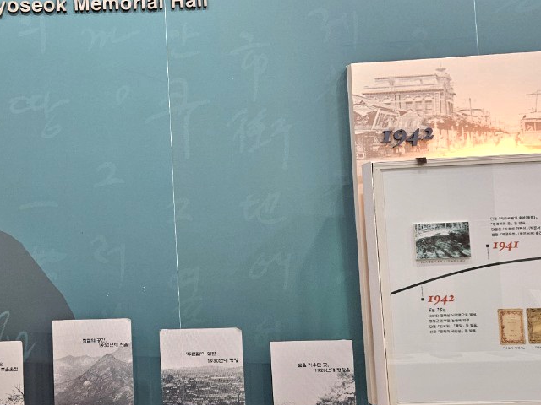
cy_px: 229
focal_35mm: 46
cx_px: 72
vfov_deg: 31.5
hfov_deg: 38.8
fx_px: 719
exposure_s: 1/120
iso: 250
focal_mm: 5.4
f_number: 1.8
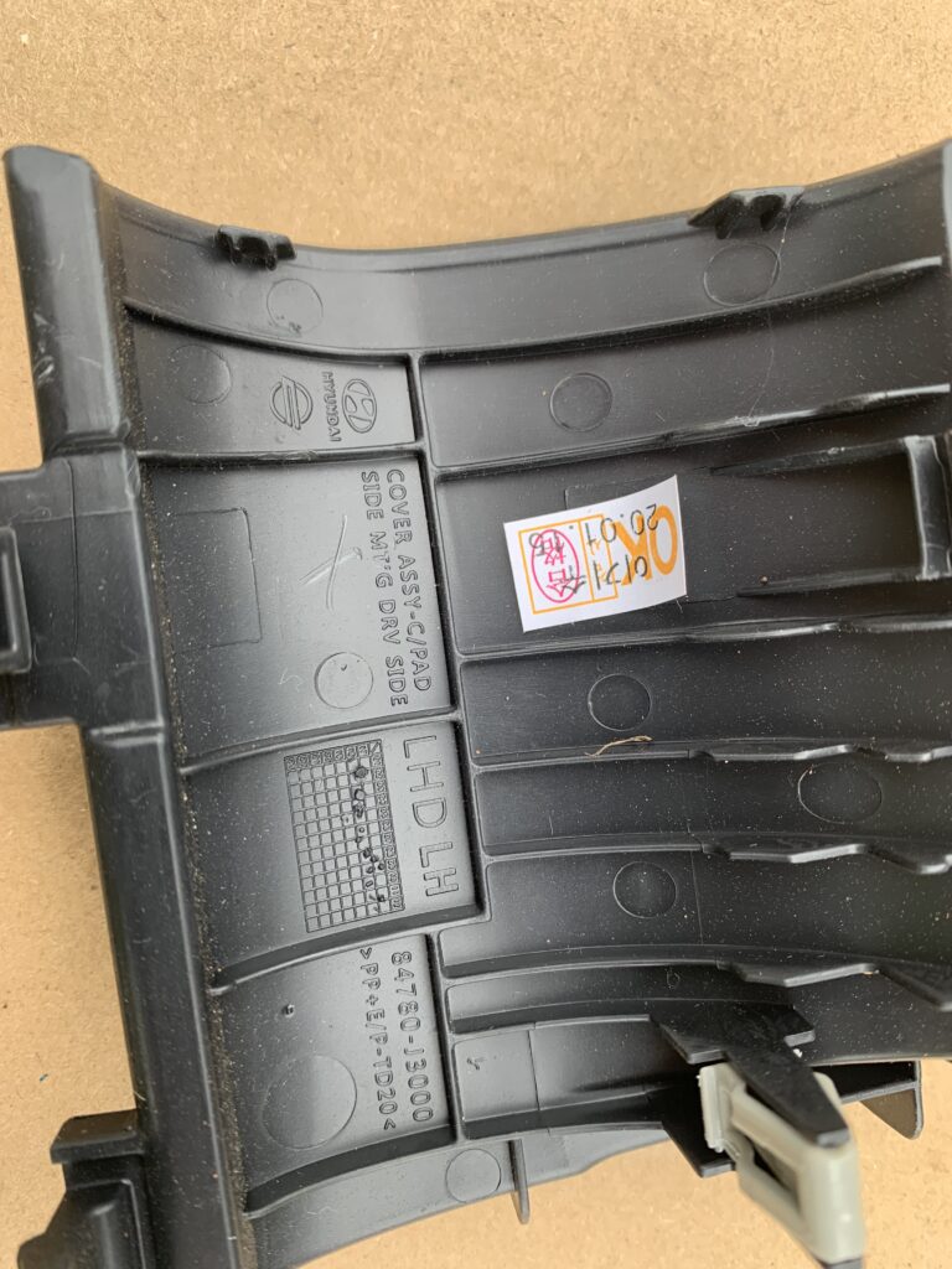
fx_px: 953
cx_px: 476
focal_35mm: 26
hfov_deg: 53.1
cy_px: 634
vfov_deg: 67.3
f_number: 1.8
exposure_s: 1/122
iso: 50
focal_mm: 4.25
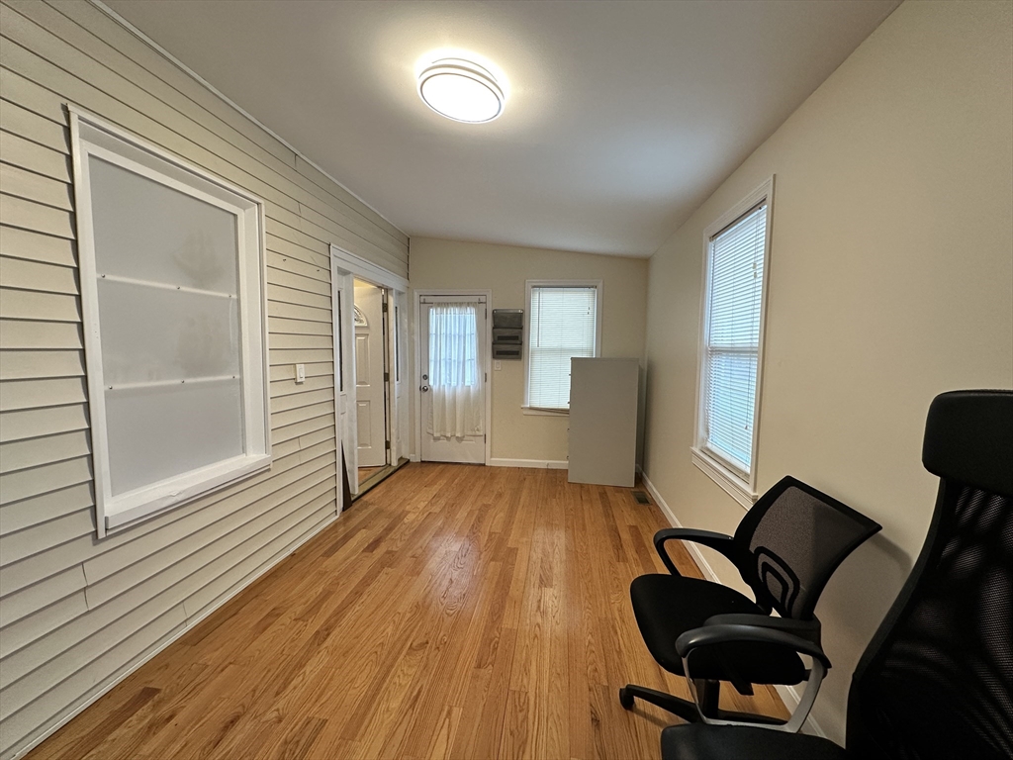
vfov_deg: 85.7
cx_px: 506
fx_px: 410
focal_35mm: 14
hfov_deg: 102.1
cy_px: 380
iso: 200
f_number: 2.2
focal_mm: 2.22
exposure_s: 1/120
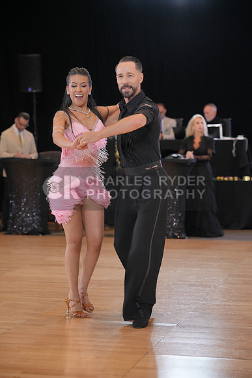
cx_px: 126
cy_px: 189
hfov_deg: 15.5
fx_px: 923
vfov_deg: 23.1
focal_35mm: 88
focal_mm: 88
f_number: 3.5
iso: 2500
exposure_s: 1/500
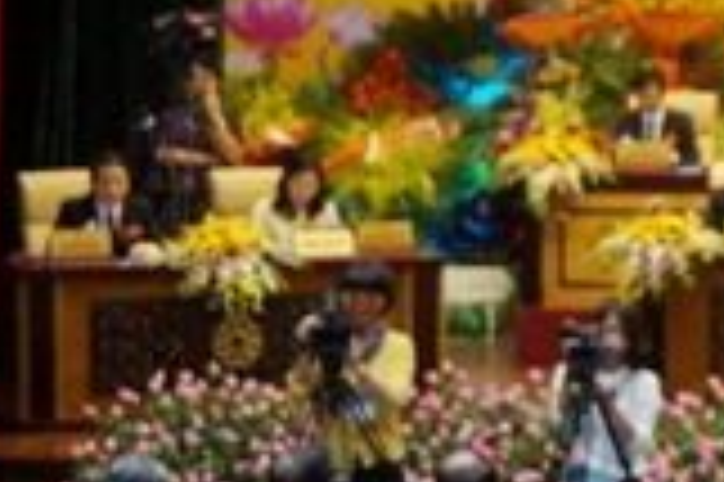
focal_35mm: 197
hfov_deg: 9.9
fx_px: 3958
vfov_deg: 7.0
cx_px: 1300
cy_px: 187
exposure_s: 1/200
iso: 3200
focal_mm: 33
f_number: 5
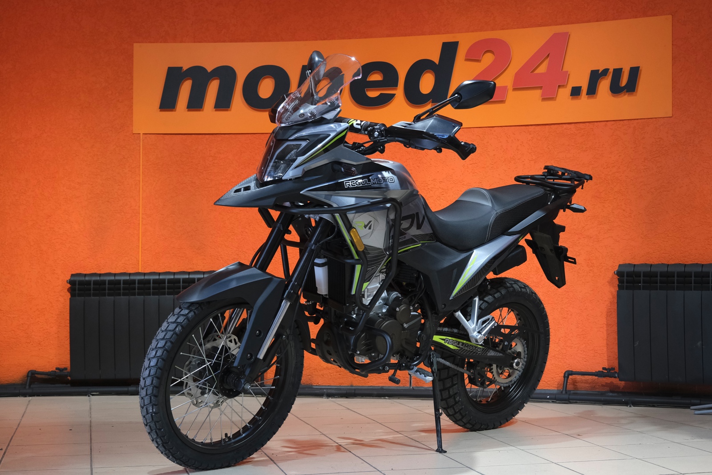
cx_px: 356
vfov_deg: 25.1
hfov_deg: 36.9
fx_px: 1068
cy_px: 238
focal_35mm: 54
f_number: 4
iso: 1600
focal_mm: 35.8
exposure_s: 1/100
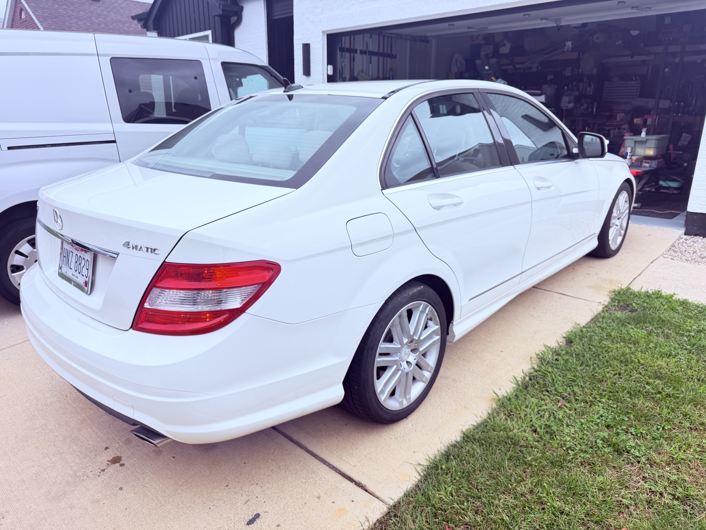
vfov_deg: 56.8
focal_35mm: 24
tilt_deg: -16.3
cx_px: 353
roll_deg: -1.3
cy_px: 265
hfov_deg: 71.6
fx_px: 489
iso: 80
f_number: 1.78
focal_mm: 6.76
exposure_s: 1/263
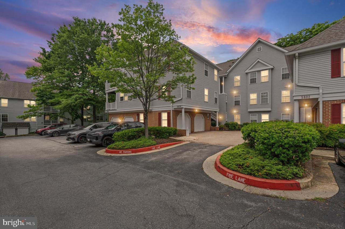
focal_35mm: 16
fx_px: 153
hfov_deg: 96.8
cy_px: 114
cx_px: 172
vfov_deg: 73.7
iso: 200
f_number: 8
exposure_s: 1/15
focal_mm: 16
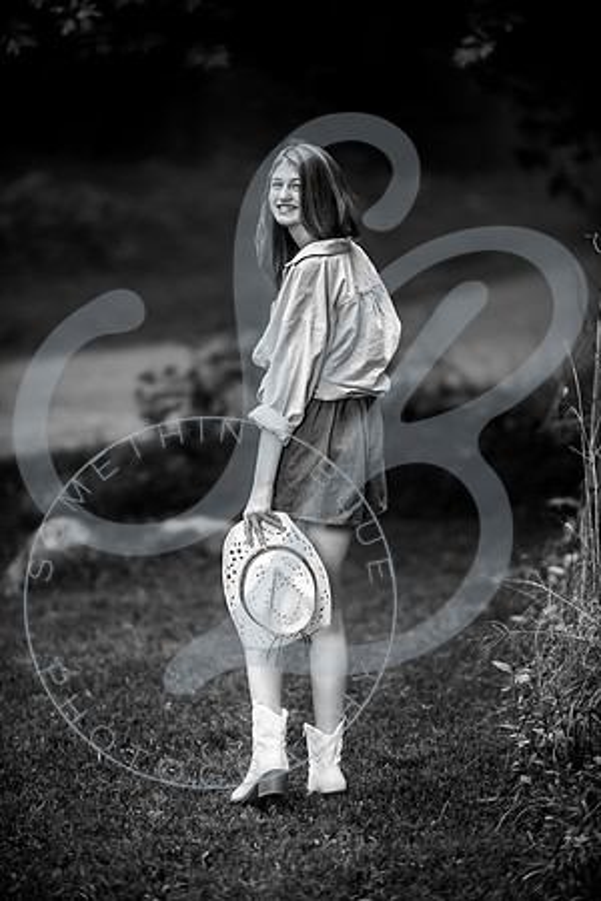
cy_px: 450
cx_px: 300
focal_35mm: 150
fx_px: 3756
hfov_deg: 9.1
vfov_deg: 13.7
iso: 400
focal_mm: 150
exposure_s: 1/400
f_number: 2.8
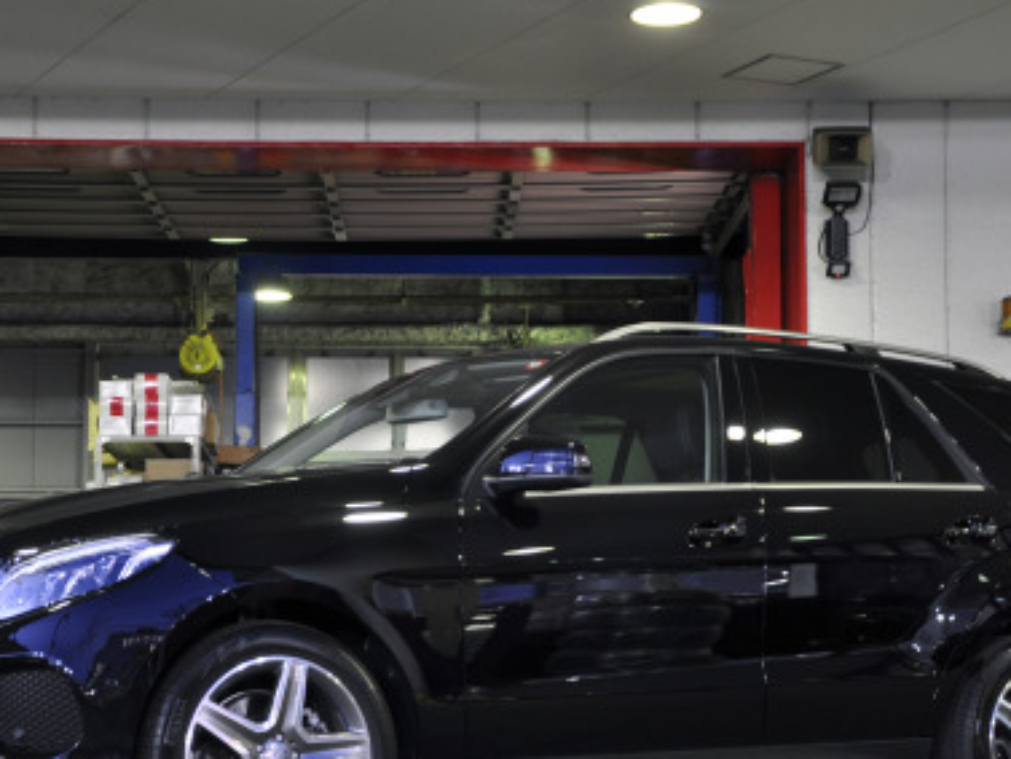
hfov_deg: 23.0
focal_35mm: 85
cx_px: 451
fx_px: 2483
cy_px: 463
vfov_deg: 17.4
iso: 220
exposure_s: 1/8
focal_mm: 38
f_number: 5.6
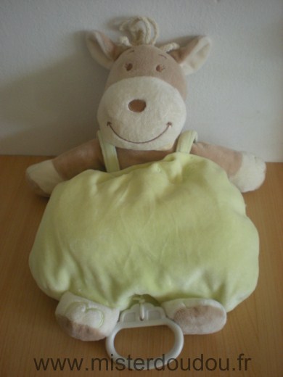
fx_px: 414
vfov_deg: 49.0
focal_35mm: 38
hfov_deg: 37.7
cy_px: 188
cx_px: 142
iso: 200
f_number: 3.1
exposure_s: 1/40.7
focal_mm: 6.3
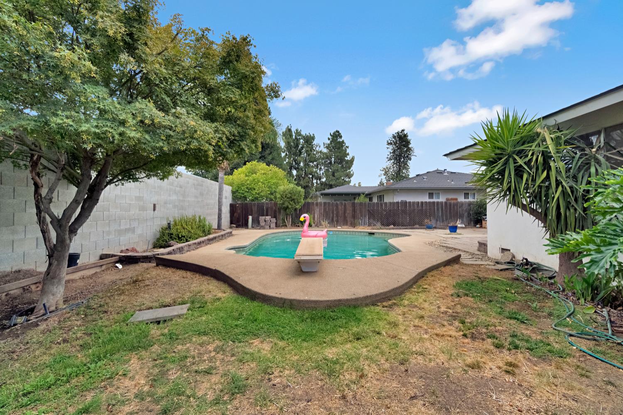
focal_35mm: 16
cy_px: 208
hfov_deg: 95.0
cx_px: 312
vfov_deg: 72.0
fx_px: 285
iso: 400
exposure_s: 1/500
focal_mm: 11
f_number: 8
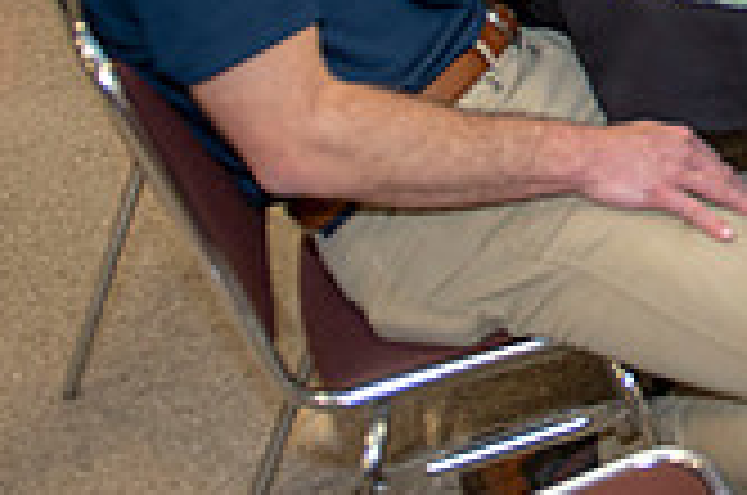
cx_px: 1084
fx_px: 1740
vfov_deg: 14.9
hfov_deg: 21.0
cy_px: -270
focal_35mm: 84
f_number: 3.2
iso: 800
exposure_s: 1/100
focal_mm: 24
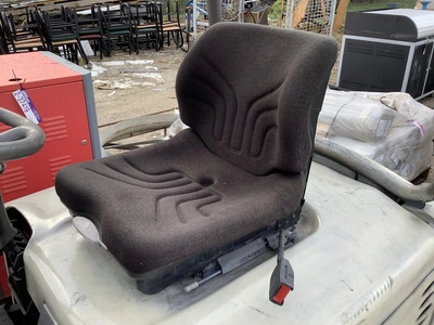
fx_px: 389
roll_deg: -1.7
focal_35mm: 31
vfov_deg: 45.4
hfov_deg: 58.4
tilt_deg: -26.7
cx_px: 217
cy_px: 162
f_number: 2.4
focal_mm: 3.3
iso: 40
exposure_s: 1/120
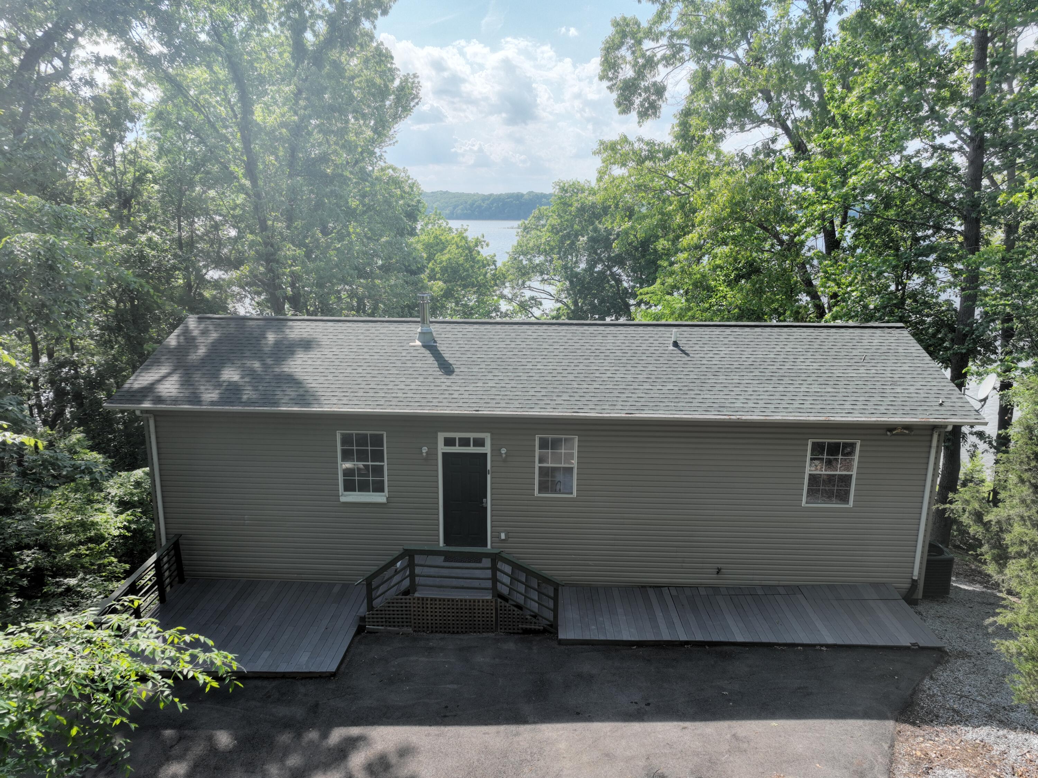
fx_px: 719
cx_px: 519
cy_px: 389
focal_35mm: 24
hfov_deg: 71.6
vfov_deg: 56.8
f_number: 2.8
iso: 400
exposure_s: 1/2000
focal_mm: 12.29
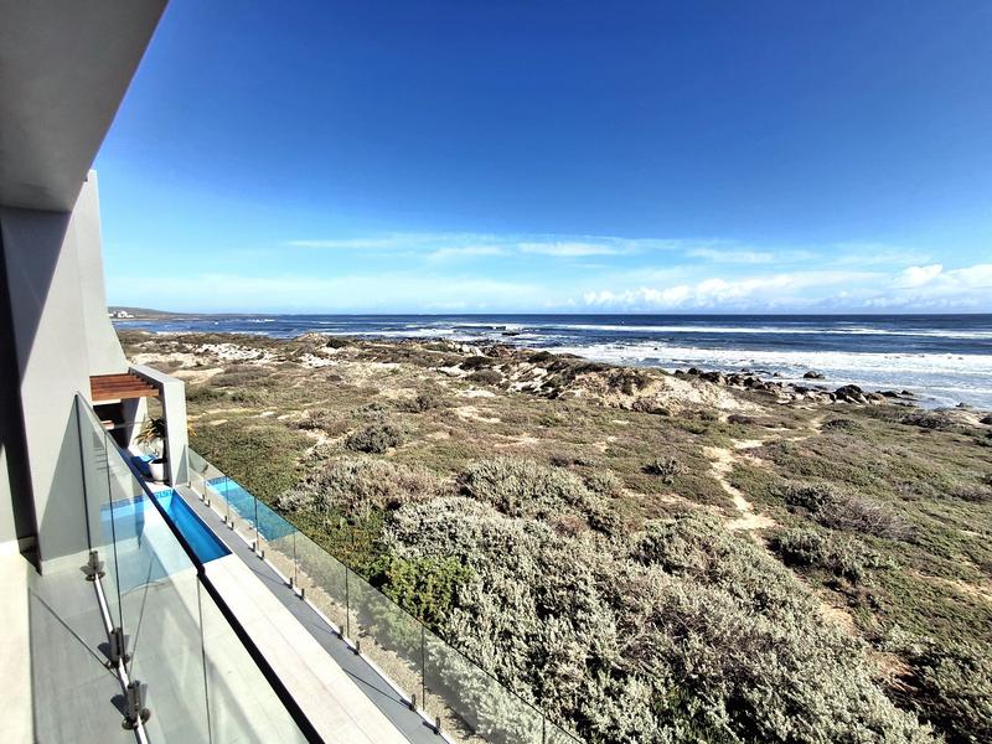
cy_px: 372
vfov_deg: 78.1
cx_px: 496
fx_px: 459
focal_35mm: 16
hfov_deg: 94.5
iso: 40
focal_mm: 1.64
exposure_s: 1/1667
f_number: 2.2
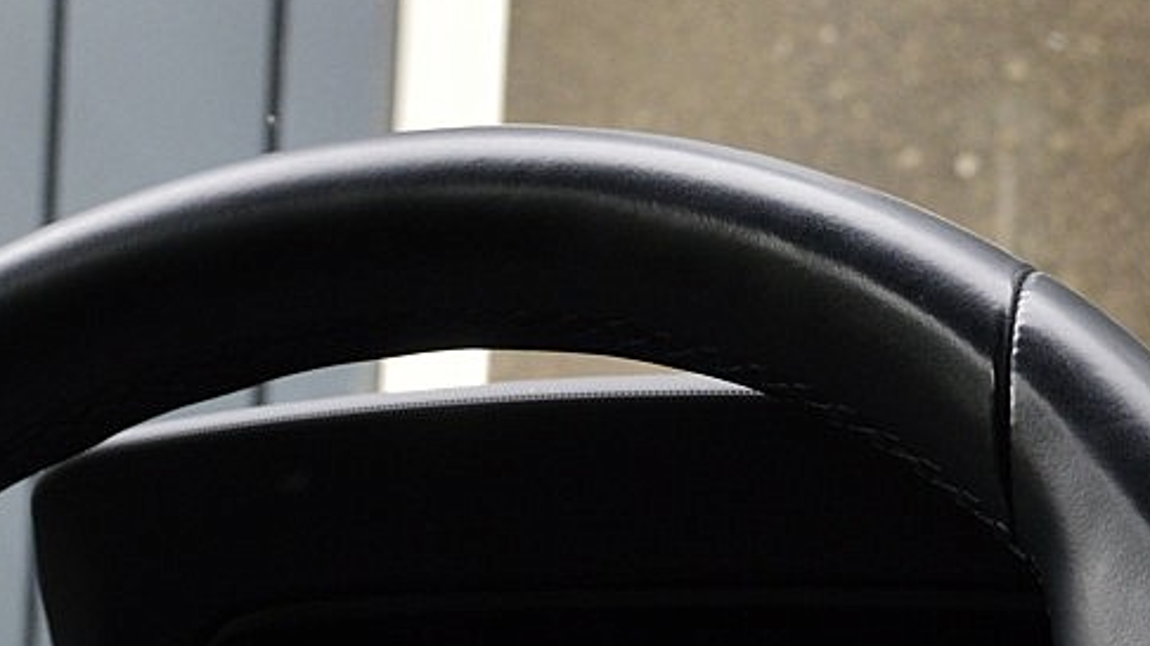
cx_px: 133
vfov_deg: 9.4
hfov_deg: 17.5
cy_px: 1264
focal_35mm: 121
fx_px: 3681
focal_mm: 23
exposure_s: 1/60
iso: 500
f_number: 8
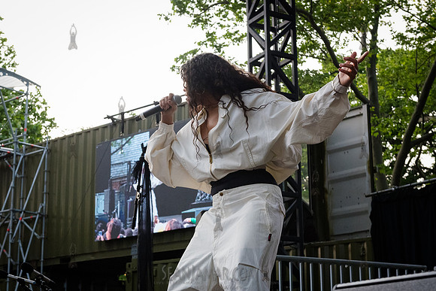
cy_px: 152
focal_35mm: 66
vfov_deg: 20.6
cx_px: 199
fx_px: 799
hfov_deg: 30.5
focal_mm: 50
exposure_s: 1/1000
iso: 4000
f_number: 5.6
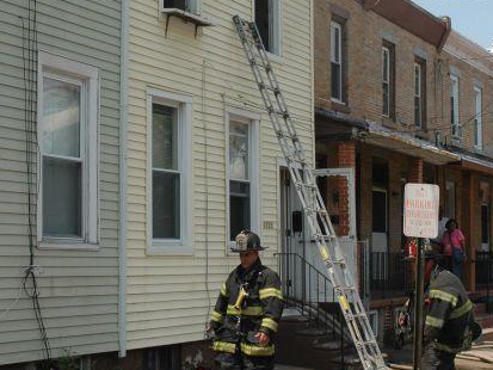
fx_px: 1010
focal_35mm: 71
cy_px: 171
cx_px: 164
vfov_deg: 20.8
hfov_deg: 27.3
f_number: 9
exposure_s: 1/320
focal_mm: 27
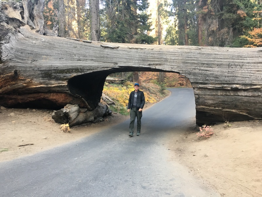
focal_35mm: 29
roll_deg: +2.6
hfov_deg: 61.7
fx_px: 219
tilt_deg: +0.9
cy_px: 98
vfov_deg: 48.2
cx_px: 131
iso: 40
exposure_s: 1/30
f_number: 2.2
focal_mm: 4.15
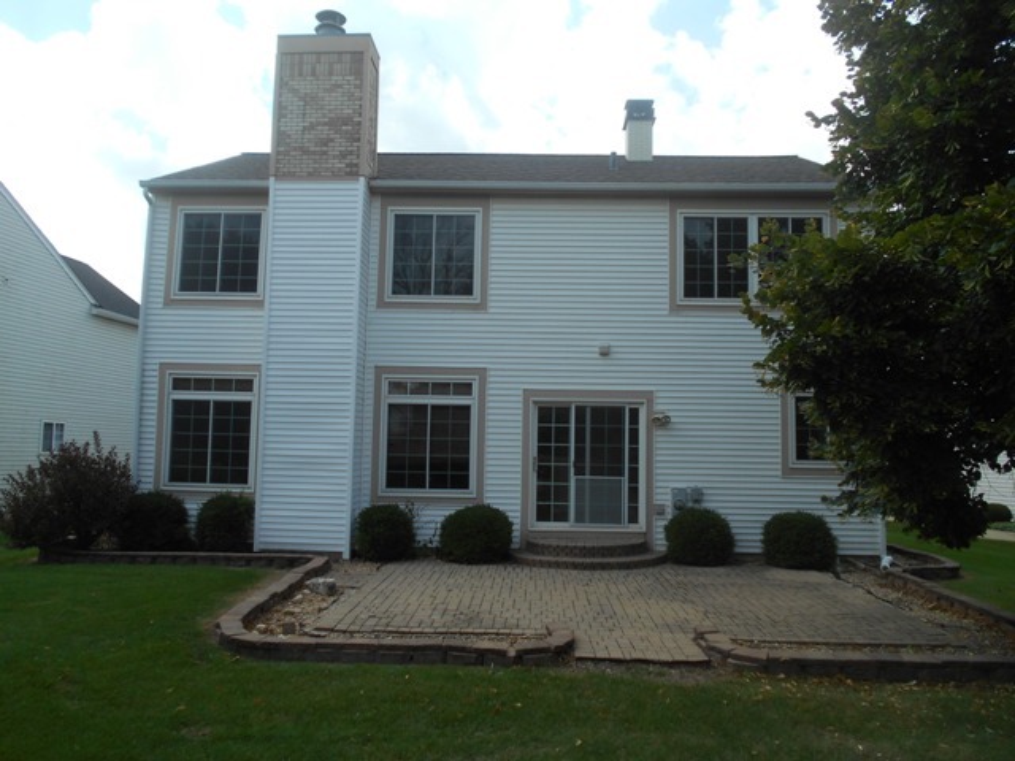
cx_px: 508
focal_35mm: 26
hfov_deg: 67.3
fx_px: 762
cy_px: 380
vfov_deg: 53.1
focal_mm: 4.6
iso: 80
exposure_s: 1/800
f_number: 3.2
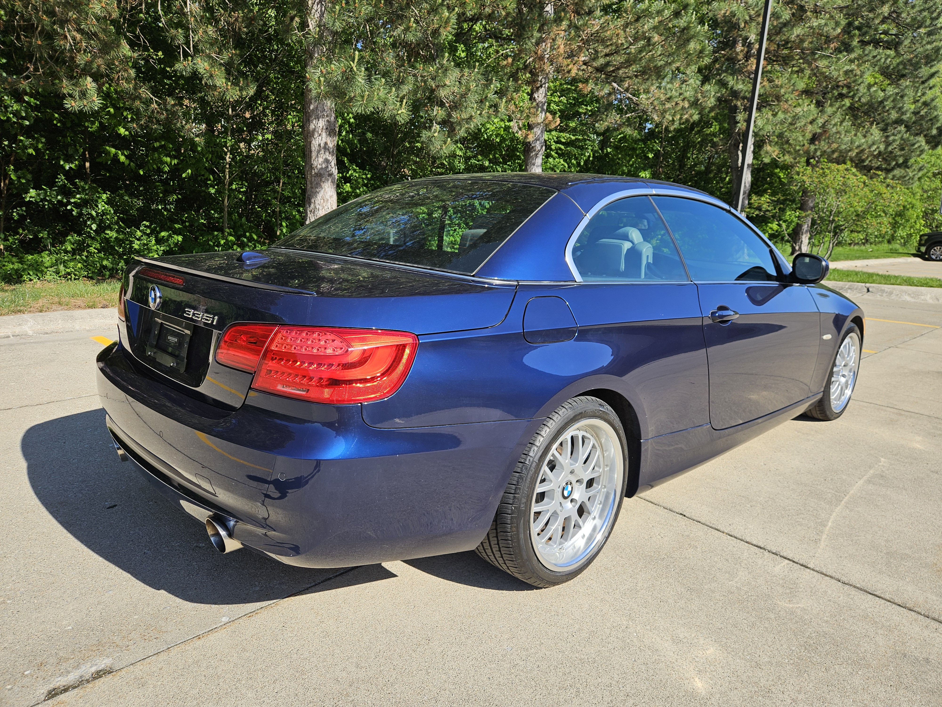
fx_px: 626
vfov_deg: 58.9
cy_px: 354
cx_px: 471
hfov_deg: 73.9
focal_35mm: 23
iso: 25
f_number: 1.8
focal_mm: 5.4
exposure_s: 1/1369
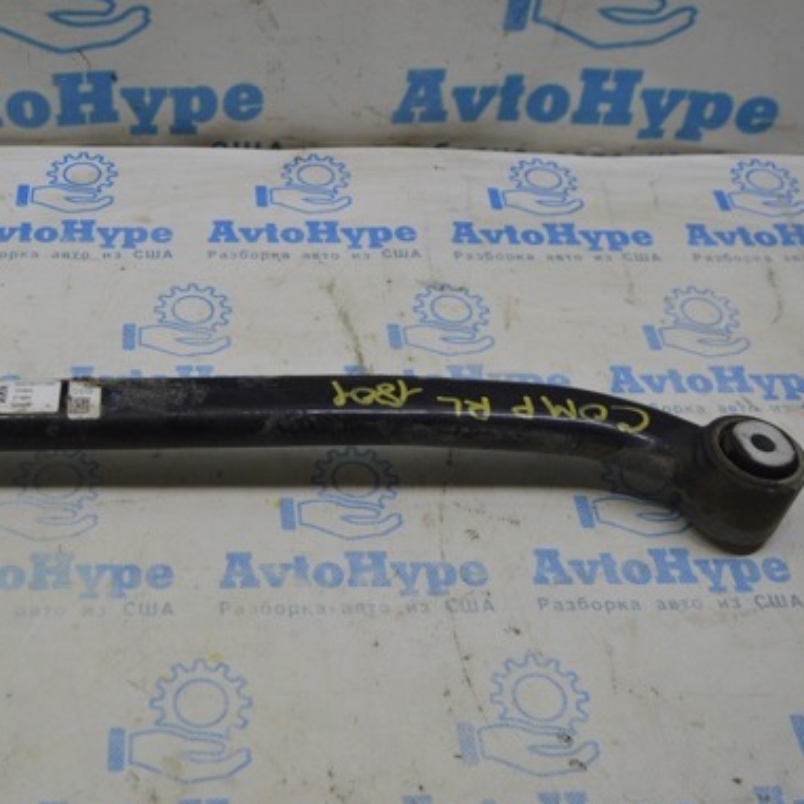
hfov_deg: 35.4
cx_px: 224
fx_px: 1235
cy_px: 366
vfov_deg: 36.0
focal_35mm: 47
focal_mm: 22
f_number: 4.5
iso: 400
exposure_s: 1/80
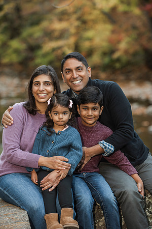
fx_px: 887
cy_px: 114
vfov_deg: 14.7
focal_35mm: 140
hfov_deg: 9.8
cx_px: 76
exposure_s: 1/125
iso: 640
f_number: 4
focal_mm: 140
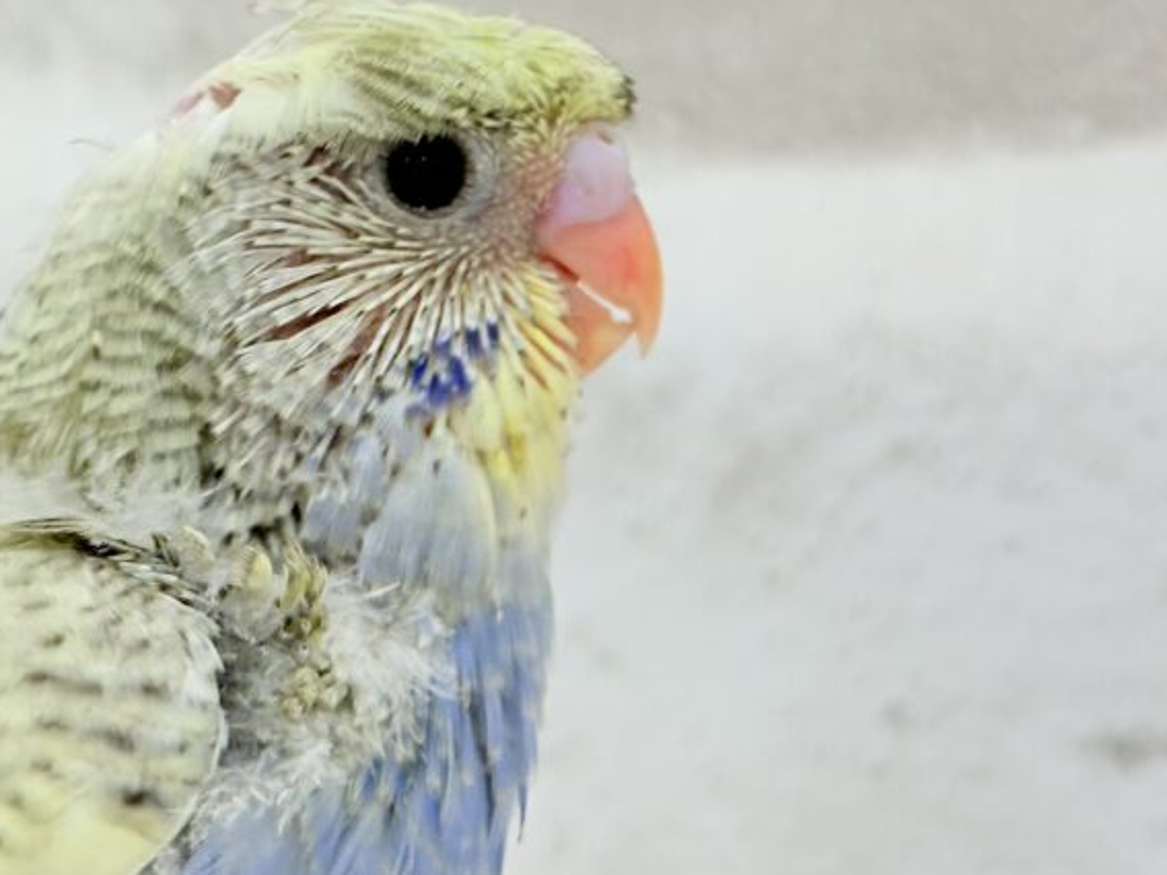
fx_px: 3708
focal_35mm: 110
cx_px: 126
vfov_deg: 13.5
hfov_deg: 17.6
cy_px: 430
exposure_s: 1/100
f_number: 1.6
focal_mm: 5.96
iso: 64
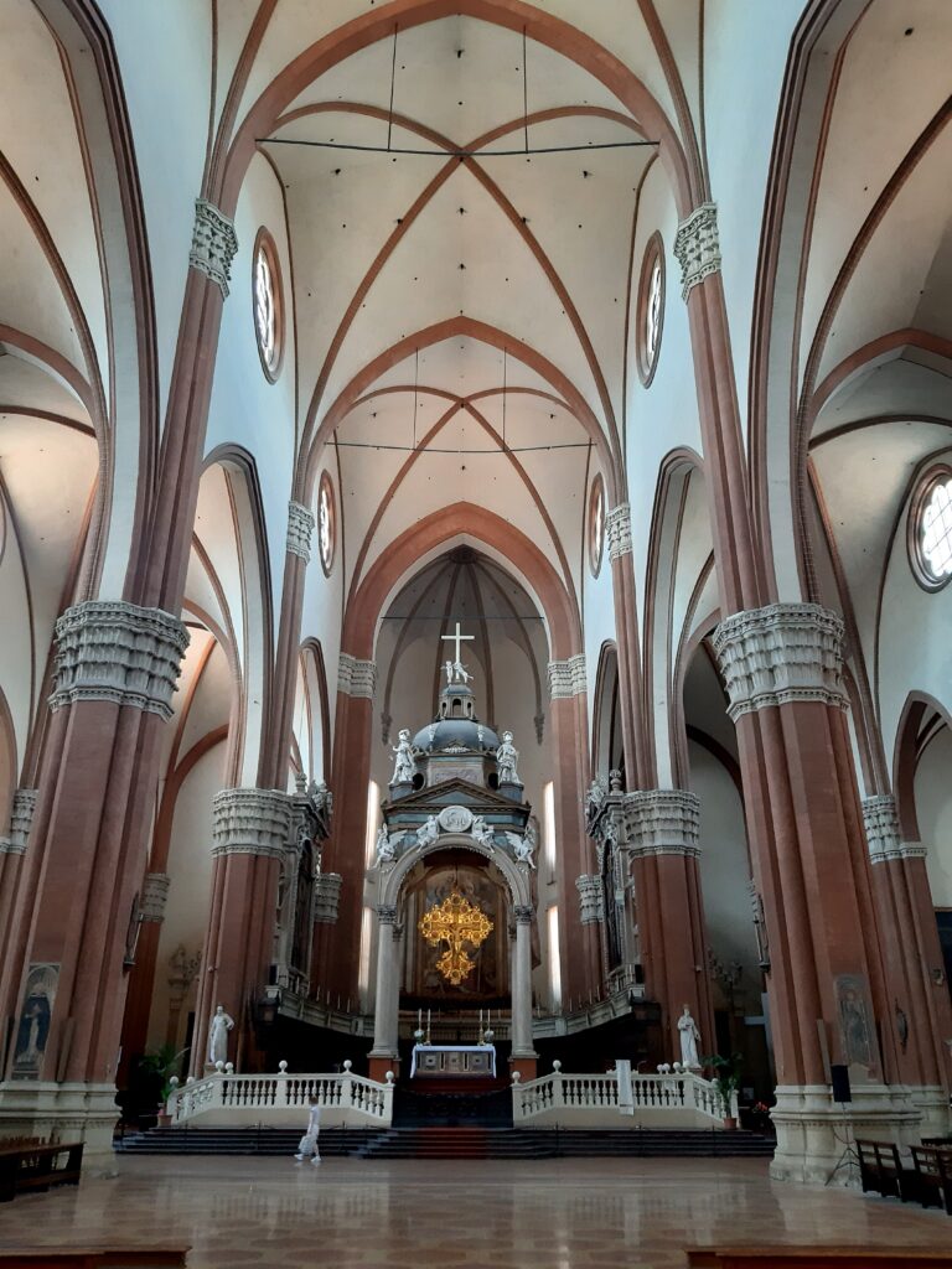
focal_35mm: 27
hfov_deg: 51.4
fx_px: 990
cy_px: 634
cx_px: 476
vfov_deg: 65.3
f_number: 1.7
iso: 400
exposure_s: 1/33
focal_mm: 3.93
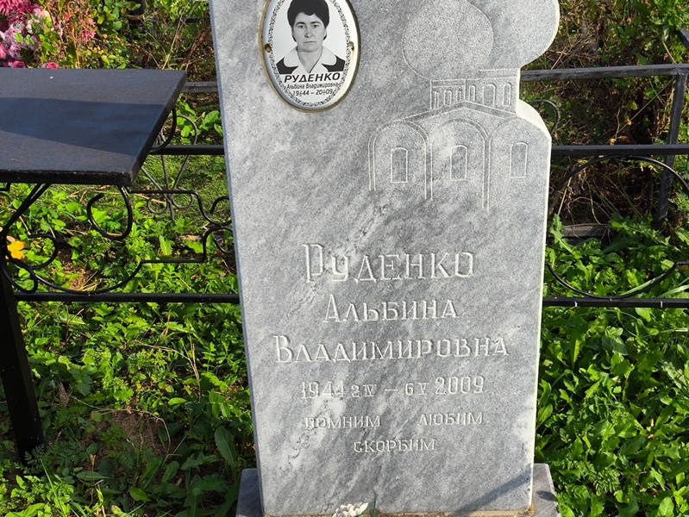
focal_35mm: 50
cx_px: 344
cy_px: 258
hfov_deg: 38.2
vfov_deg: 29.1
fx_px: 996
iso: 50
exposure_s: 1/1014
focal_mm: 4.71
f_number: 1.7
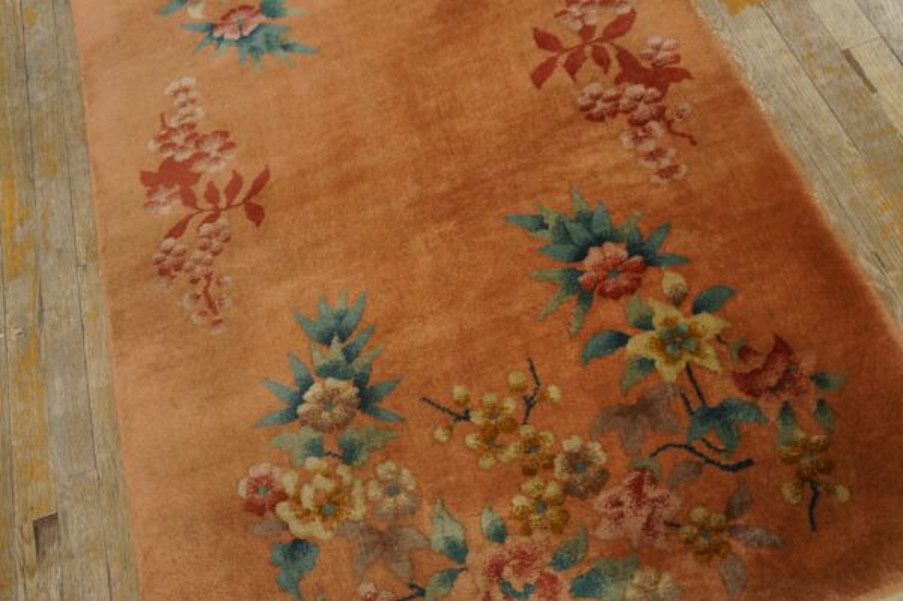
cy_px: 300
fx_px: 752
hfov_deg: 62.0
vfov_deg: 43.5
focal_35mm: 30
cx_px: 452
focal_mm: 20
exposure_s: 1/60
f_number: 4
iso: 800
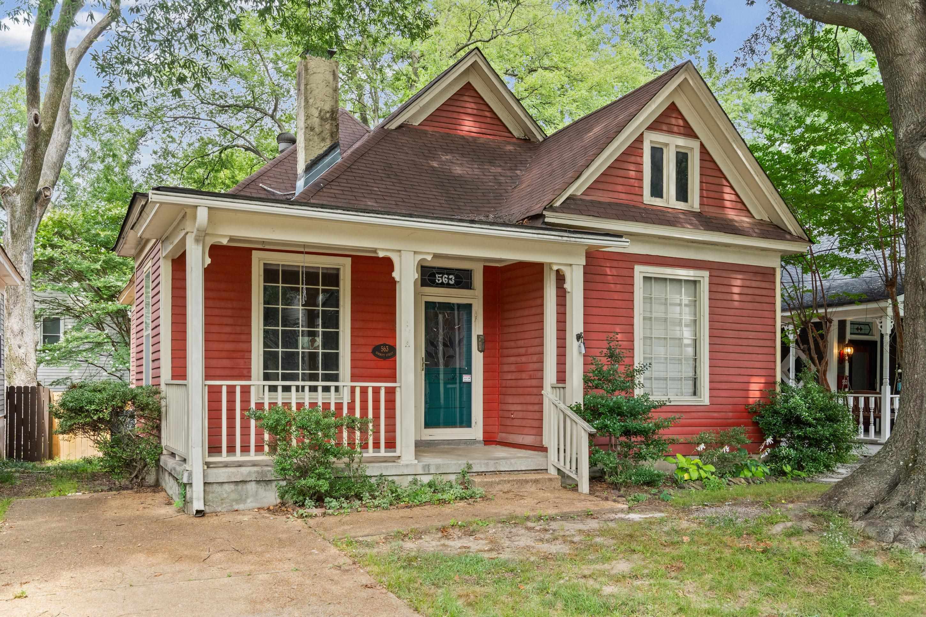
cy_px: 308
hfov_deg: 58.7
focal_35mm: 32
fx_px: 823
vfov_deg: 41.1
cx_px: 463
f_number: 9.5
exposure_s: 1/125
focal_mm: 32
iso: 1000
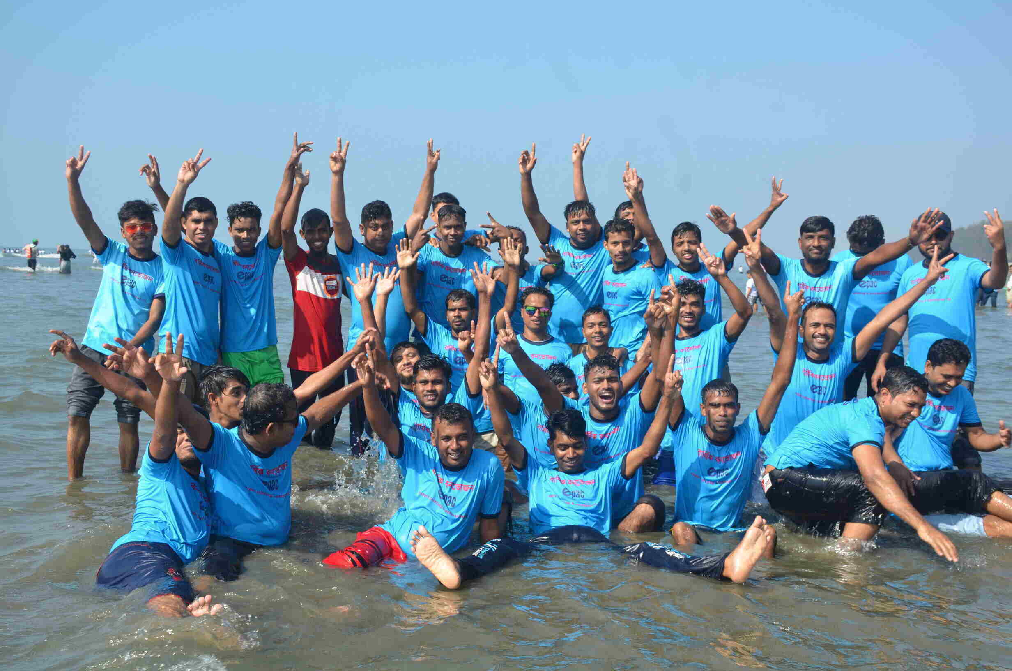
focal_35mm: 78
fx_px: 2188
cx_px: 506
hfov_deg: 26.0
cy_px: 336
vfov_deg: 17.4
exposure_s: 1/250
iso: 110
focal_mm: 52
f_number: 8
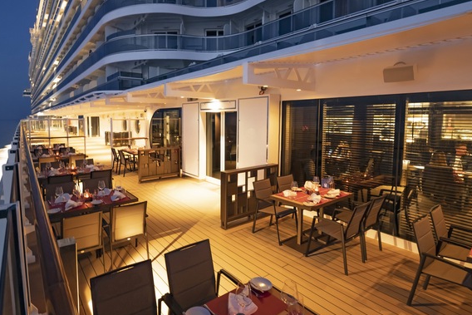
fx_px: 249
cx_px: 195
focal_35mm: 19
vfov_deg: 64.4
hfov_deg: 86.1
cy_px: 142
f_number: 5.6
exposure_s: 1/2
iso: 1600
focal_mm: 12
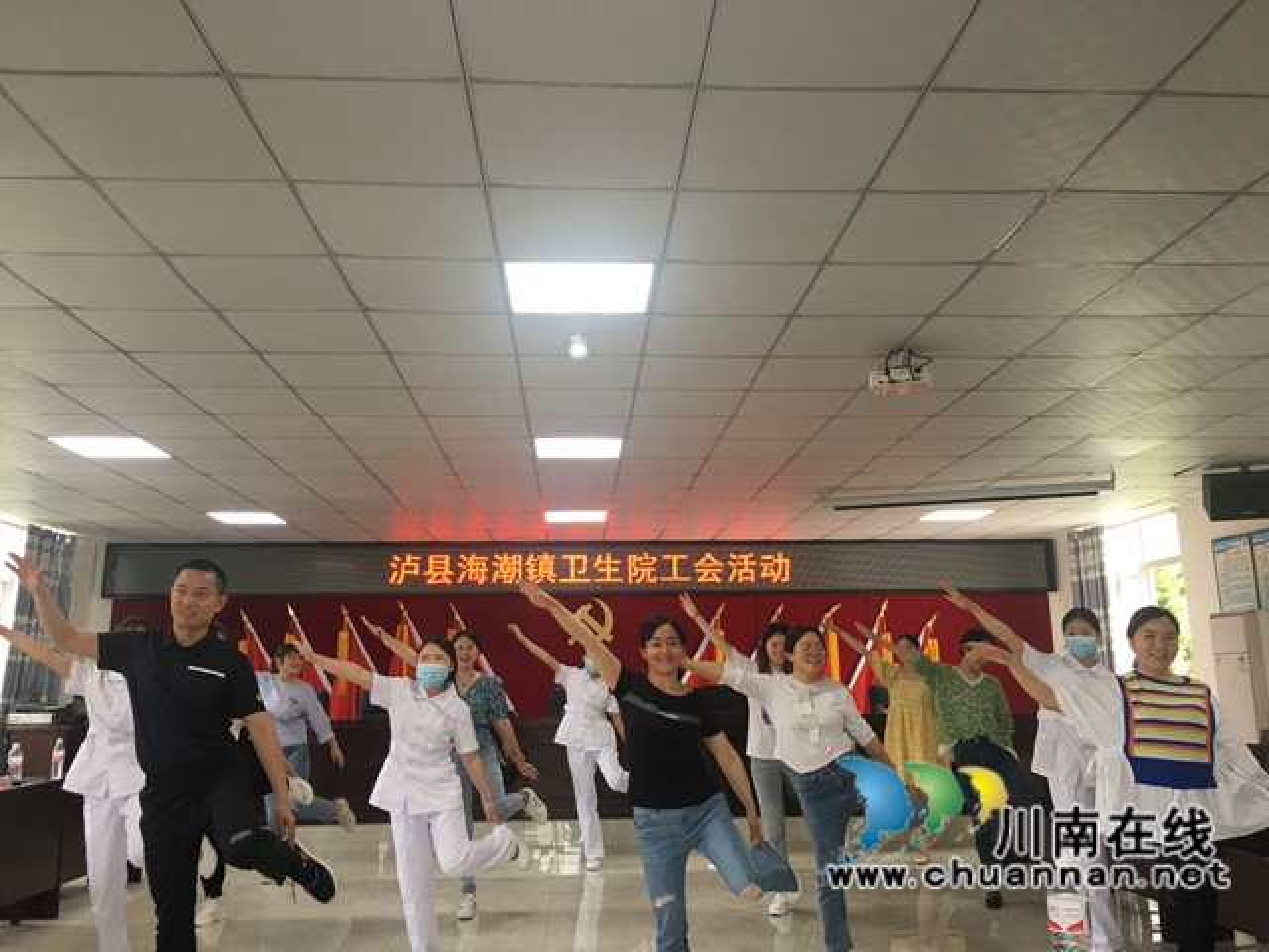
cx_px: 634
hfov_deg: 61.7
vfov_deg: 48.2
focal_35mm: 29
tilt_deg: +12.5
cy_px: 476
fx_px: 1063
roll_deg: -0.1
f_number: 2.2
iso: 40
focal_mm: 4.15
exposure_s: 1/33
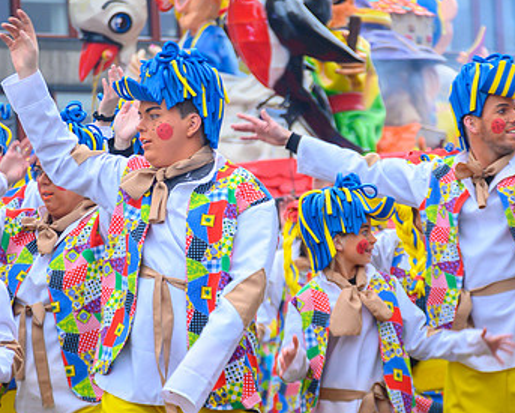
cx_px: 249
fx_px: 3631
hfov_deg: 8.1
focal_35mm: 238
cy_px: 222
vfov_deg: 6.5
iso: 400
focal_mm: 100
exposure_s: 1/160
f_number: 5.6
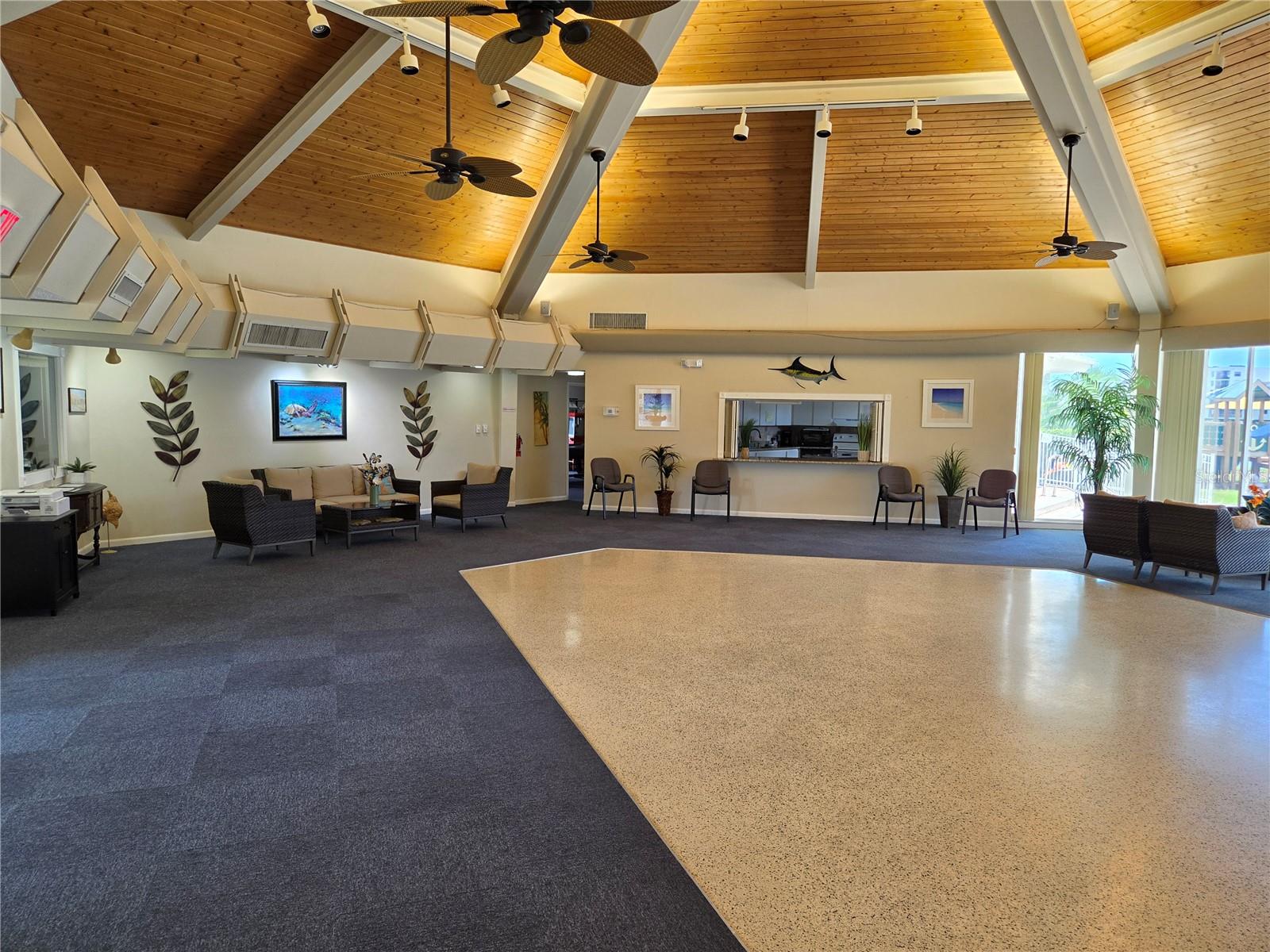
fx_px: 844
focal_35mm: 23
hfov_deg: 73.9
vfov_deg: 58.9
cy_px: 476
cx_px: 635
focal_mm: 5.4
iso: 100
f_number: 1.8
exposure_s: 1/120
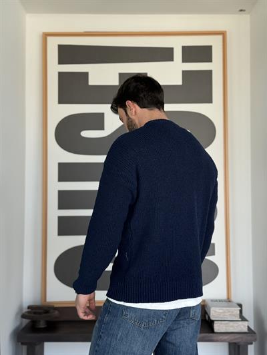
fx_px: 493
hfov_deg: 30.3
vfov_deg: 39.6
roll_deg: +0.0
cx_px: 134
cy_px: 178
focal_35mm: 48
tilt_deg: +3.1
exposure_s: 1/212
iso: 125
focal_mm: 6.76
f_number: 1.78
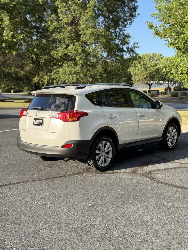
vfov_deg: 39.7
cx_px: 94
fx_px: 348
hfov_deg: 30.3
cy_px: 125
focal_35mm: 48
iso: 100
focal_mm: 6.76
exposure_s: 1/1403
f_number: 1.78
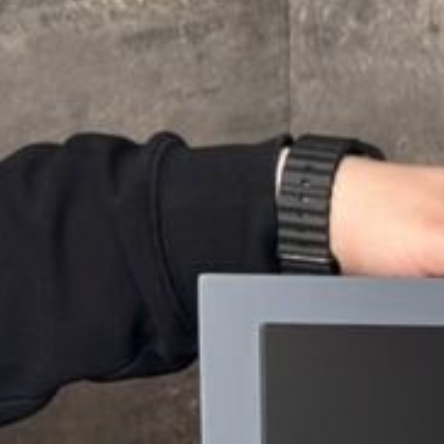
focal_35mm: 186
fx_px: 2699
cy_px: 961
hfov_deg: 9.3
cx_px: 515
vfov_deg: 8.8
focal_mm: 6.76
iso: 80
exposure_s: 1/121
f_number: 1.78
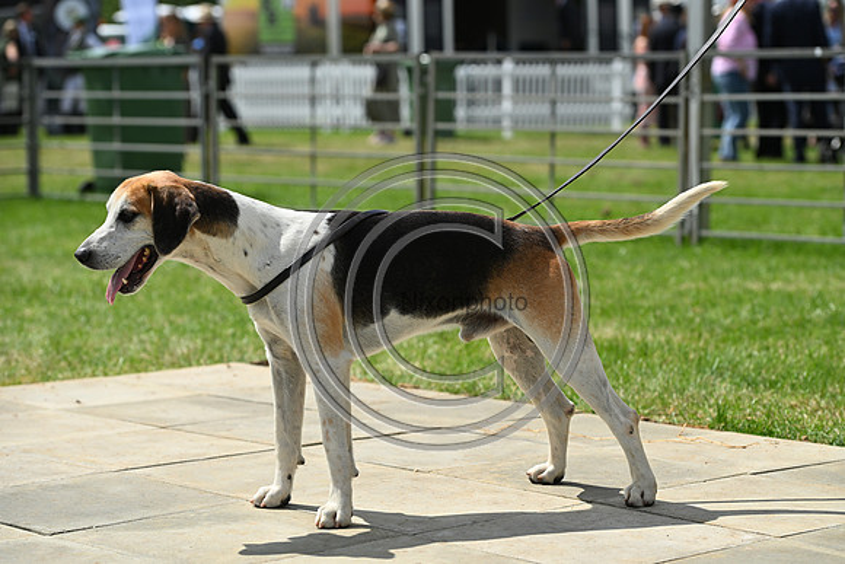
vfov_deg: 13.4
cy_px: 282
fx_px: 2395
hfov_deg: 20.0
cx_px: 422
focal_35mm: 102
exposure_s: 1/1250
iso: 125
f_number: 4.5
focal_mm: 102
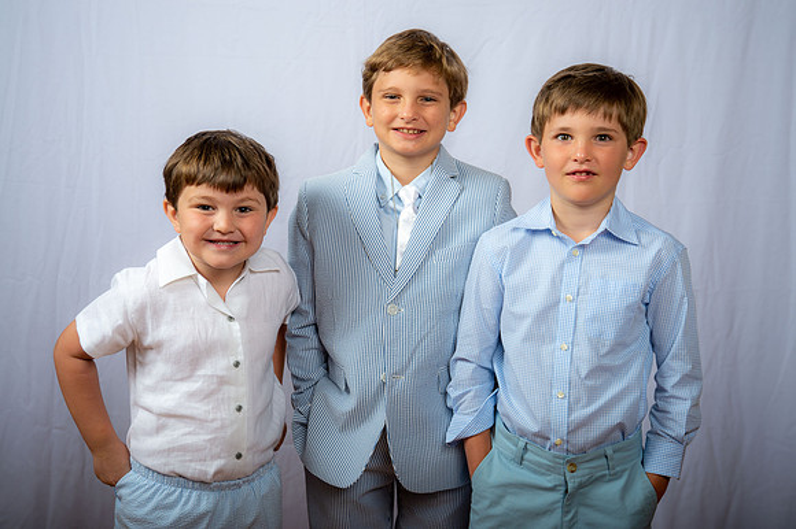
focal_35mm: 55
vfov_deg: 24.6
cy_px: 264
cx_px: 398
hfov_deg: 36.3
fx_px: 1215
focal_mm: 55
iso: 250
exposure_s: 1/200
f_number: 6.3
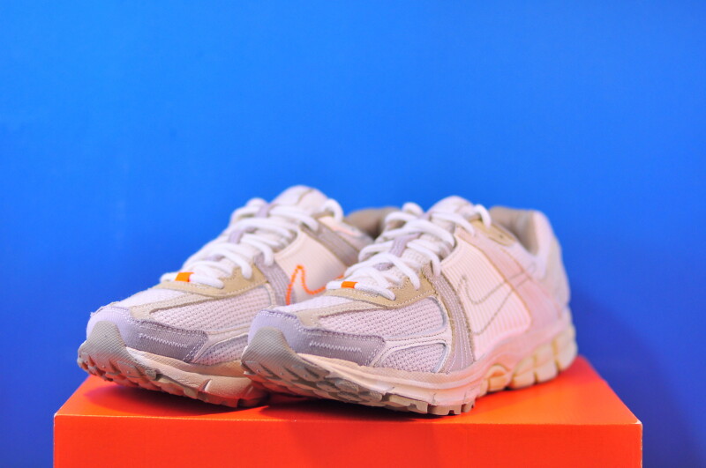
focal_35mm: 75
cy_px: 234
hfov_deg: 27.0
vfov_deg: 18.1
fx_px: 1469
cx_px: 353
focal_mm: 50
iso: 250
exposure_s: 1/320
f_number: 2
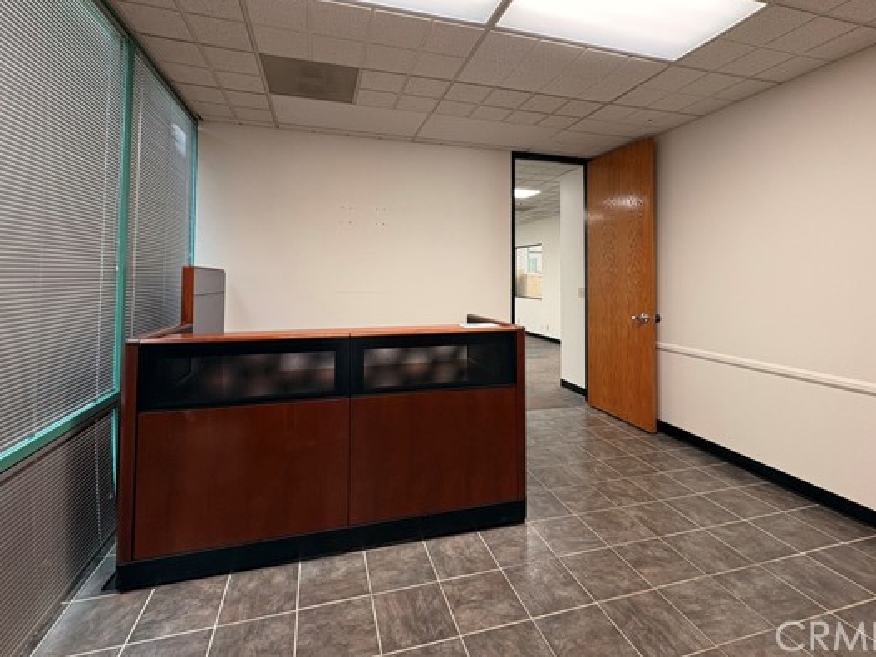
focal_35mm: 17
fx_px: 430
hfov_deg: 91.0
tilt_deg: +2.5
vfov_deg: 73.9
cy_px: 261
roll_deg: +0.1
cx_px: 442
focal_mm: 2.22
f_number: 2.2
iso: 160
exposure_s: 1/60
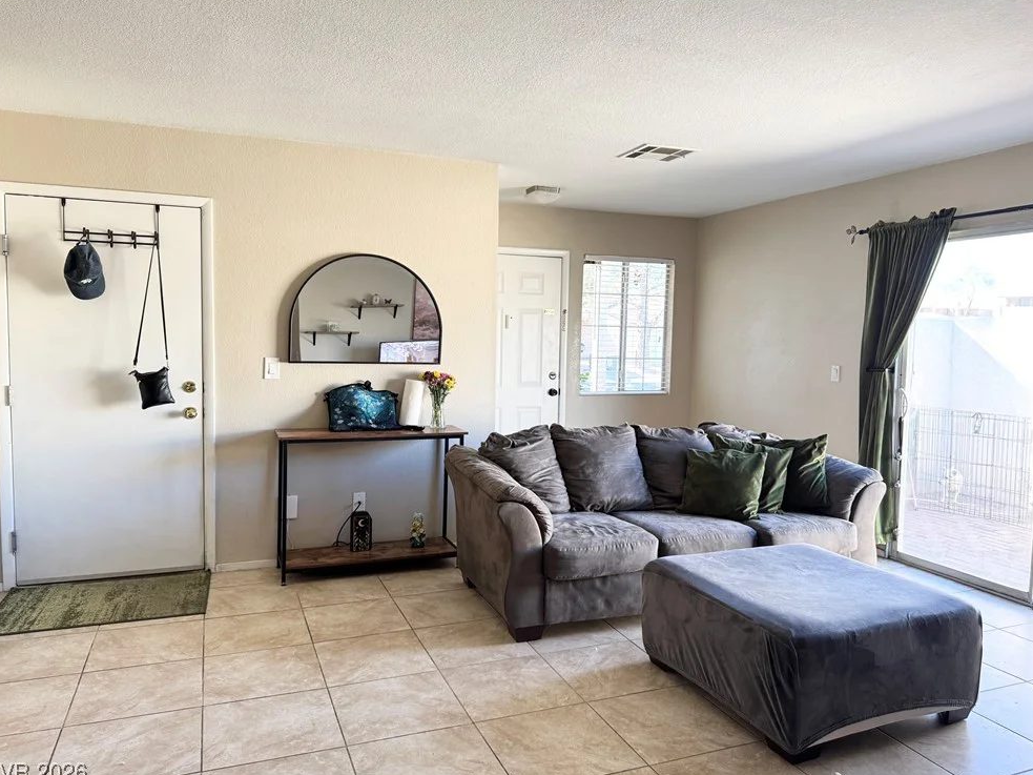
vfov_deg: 54.9
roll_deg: -1.4
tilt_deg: -4.9
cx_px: 518
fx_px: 746
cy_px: 391
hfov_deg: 69.4
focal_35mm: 25
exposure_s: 1/120
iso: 200
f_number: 1.78
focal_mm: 6.76
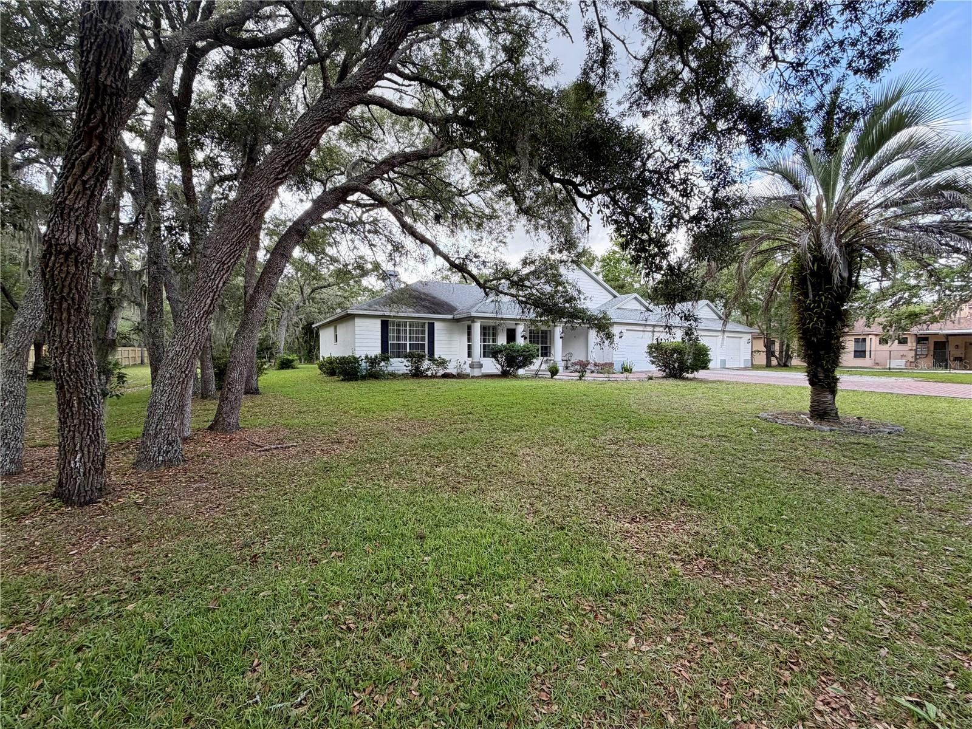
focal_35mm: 14
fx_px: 393
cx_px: 486
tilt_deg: -1.5
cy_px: 364
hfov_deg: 102.1
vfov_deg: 85.7
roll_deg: -0.1
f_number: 2.2
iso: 64
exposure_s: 1/220
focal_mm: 2.22
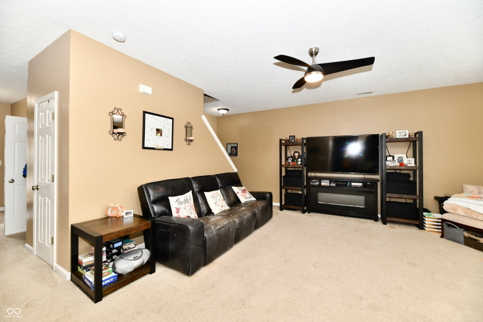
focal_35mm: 14
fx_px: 188
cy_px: 161
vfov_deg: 81.2
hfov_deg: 104.3
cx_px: 242
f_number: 6.3
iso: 640
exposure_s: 1/60
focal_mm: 14
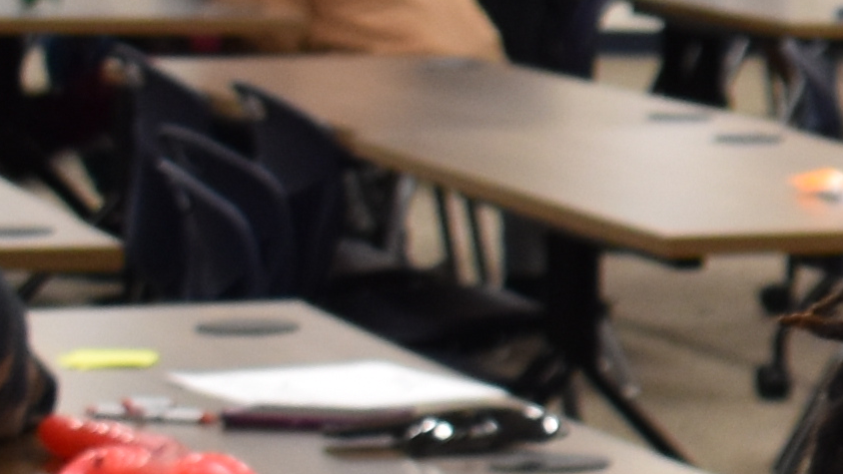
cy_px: 197
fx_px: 5991
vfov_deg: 4.5
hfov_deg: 7.2
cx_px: 2462
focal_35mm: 268
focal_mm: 24
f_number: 4
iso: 400
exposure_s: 1/40
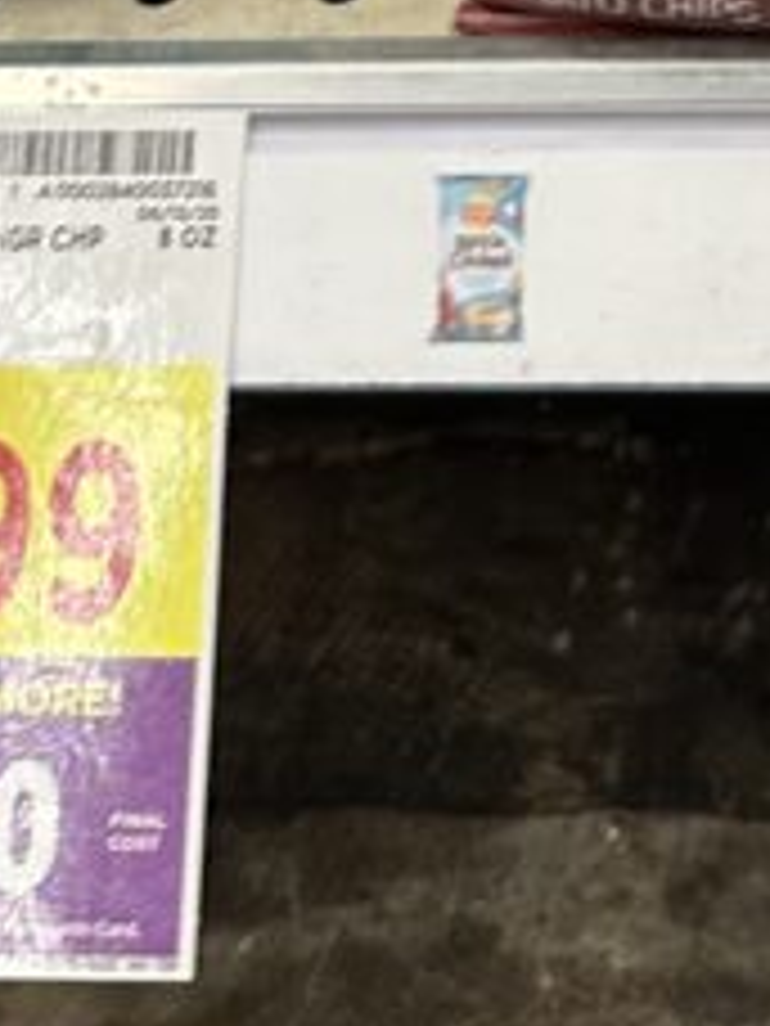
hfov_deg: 13.5
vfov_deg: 15.8
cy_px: -756
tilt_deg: -23.6
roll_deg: +1.1
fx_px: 3203
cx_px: 743
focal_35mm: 108
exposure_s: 1/68
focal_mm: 6.86
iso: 250
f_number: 1.78
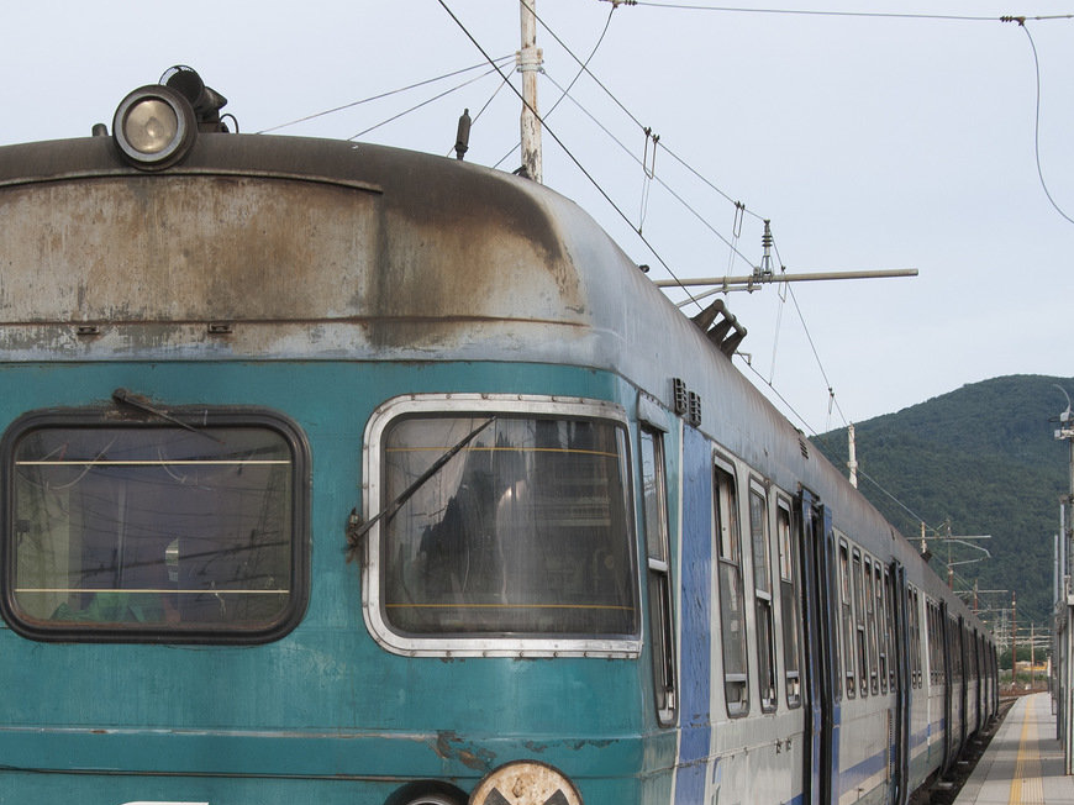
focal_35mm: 102
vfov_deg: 14.4
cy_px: 712
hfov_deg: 19.2
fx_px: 3164
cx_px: 395
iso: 100
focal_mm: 32
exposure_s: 1/250
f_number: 5.6
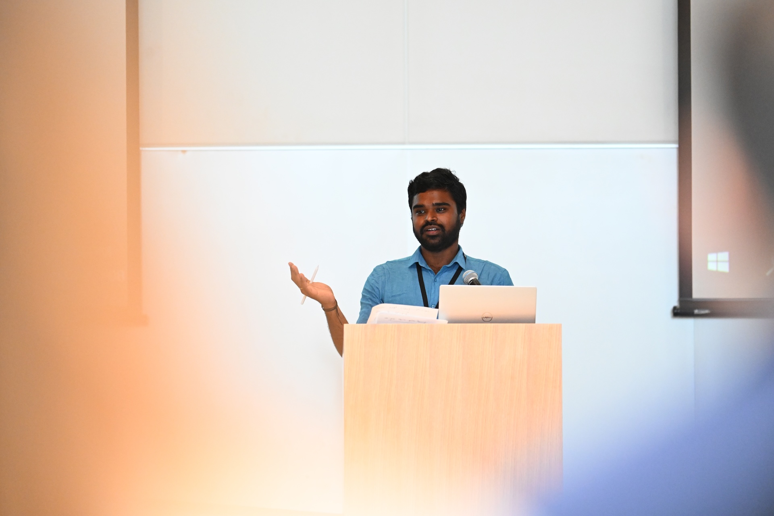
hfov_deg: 6.9
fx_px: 6449
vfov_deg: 4.6
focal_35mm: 300
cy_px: 258
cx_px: 387
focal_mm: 300
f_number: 2.8
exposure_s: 1/500
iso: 6400
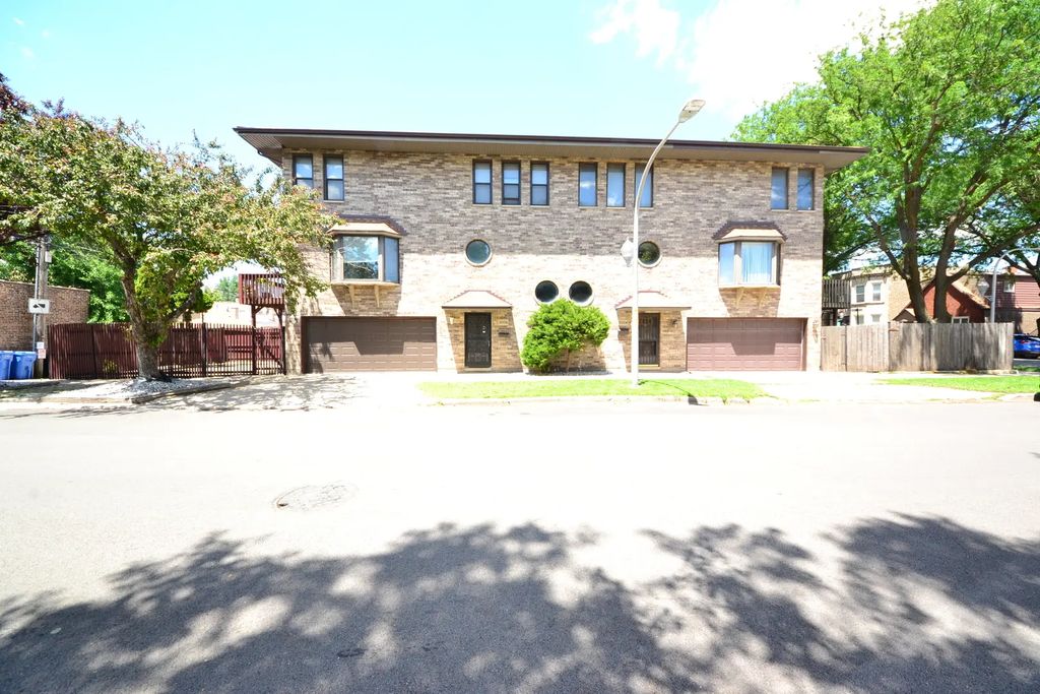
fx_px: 347
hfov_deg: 112.6
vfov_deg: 90.0
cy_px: 347
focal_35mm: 12
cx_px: 520
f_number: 10
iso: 800
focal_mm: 8
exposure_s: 1/200
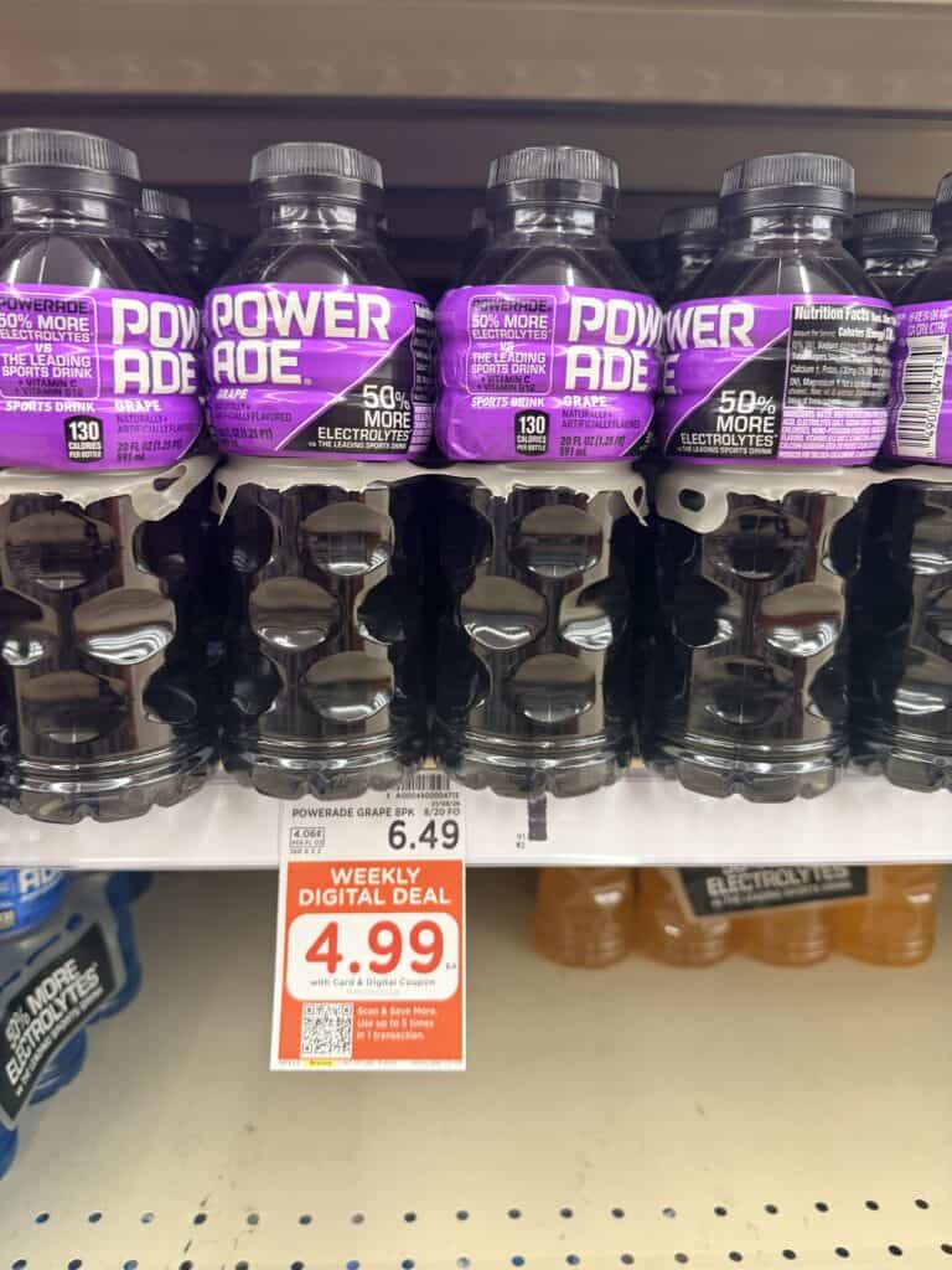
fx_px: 880
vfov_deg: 71.6
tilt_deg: -16.7
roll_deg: -0.6
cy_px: 635
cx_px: 476
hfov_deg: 56.8
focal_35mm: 24
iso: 160
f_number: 1.78
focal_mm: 6.76
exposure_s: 1/43
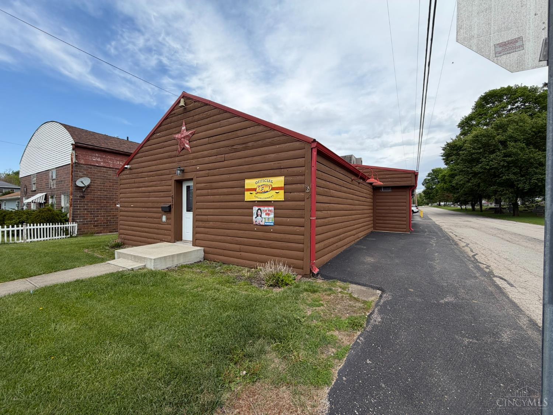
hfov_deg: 102.1
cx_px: 276
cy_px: 208
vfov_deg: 85.7
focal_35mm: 14
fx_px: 224
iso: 25
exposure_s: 1/770
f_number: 2.2
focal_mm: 2.22
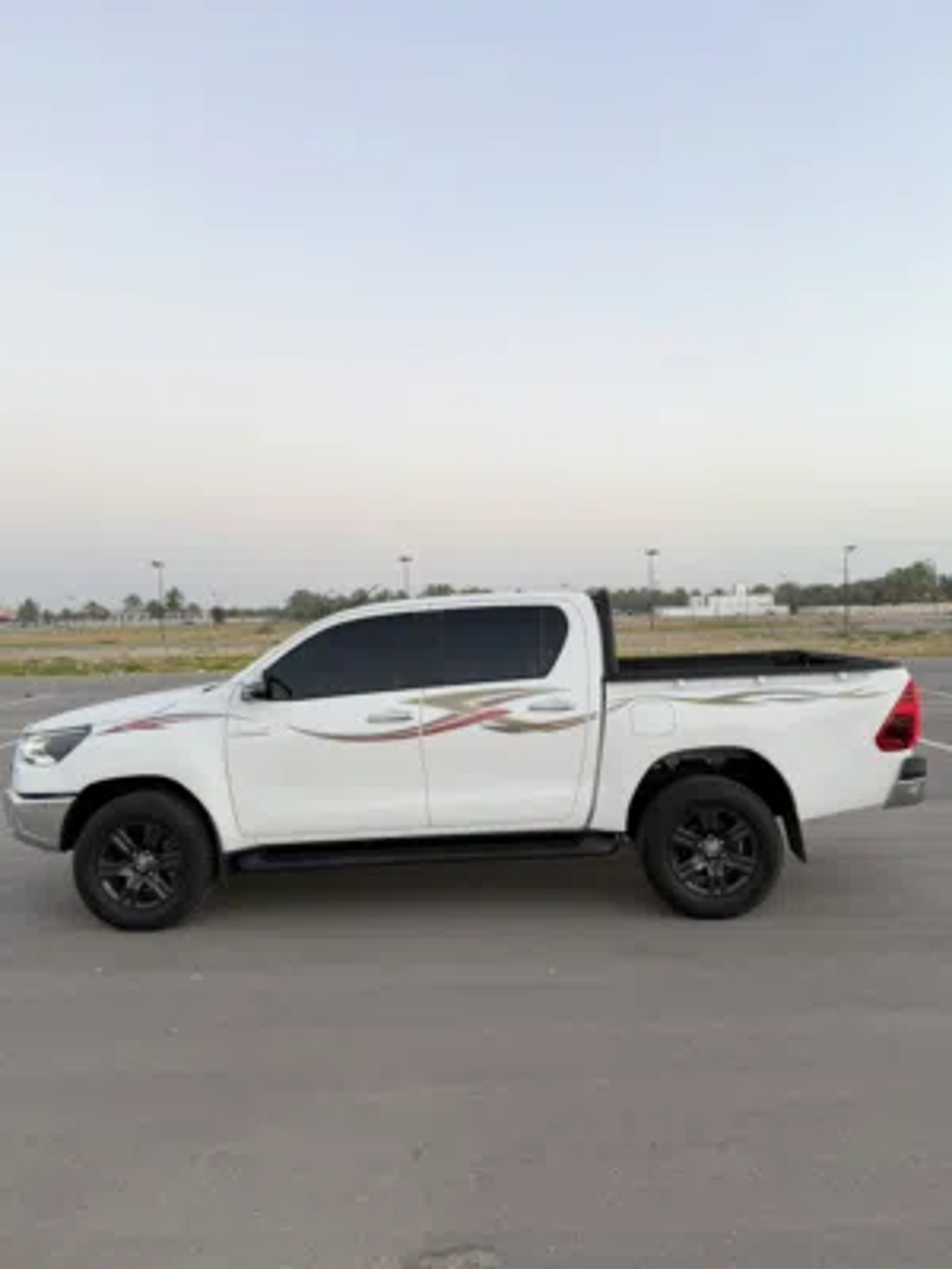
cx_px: 476
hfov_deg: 56.8
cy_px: 634
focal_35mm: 24
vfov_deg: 71.6
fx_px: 880
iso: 200
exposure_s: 1/87
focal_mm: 6.76
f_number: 1.78
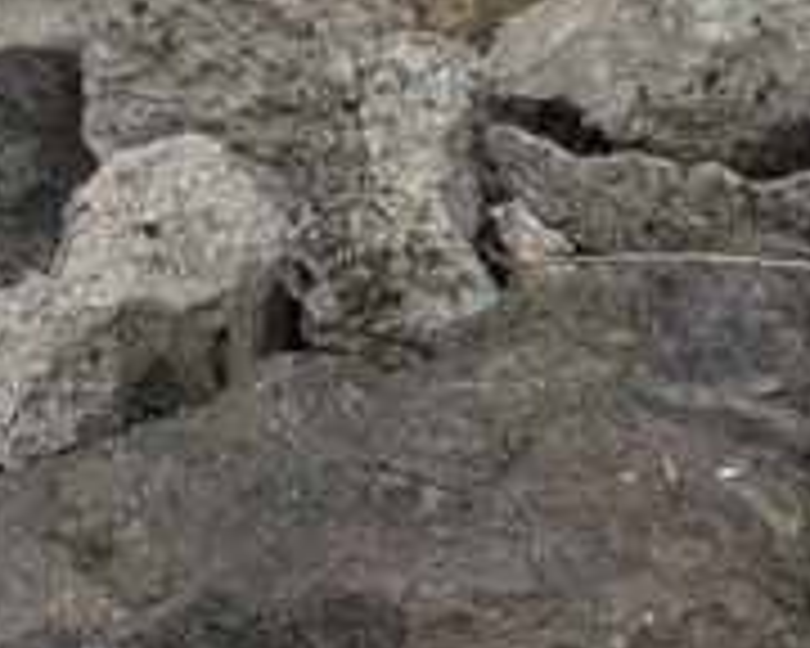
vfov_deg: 9.0
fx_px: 3596
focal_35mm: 150
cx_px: -1112
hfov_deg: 10.9
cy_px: -1058
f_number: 1.73
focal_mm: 4.38
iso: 61
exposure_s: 1/2924
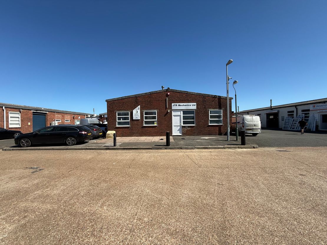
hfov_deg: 102.1
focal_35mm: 14
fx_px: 132
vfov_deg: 85.7
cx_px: 164
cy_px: 122
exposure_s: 1/1901
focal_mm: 2.22
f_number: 2.2
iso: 50
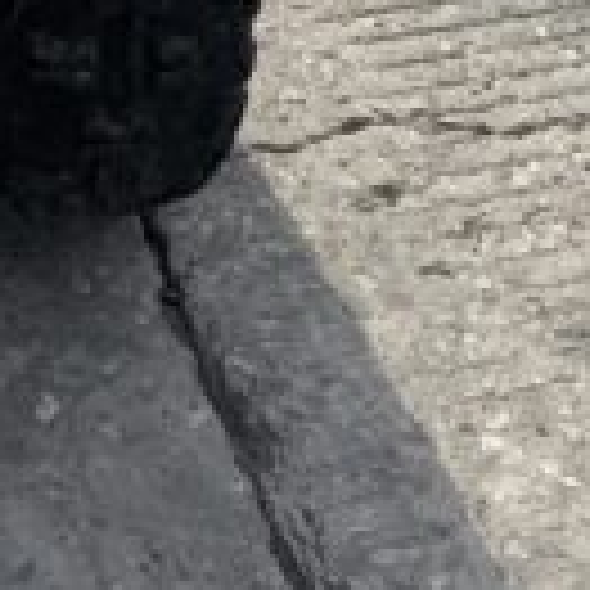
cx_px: -234
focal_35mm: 201
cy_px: -468
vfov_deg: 8.4
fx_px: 3876
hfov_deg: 8.5
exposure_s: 1/691
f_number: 1.8
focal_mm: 3
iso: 16
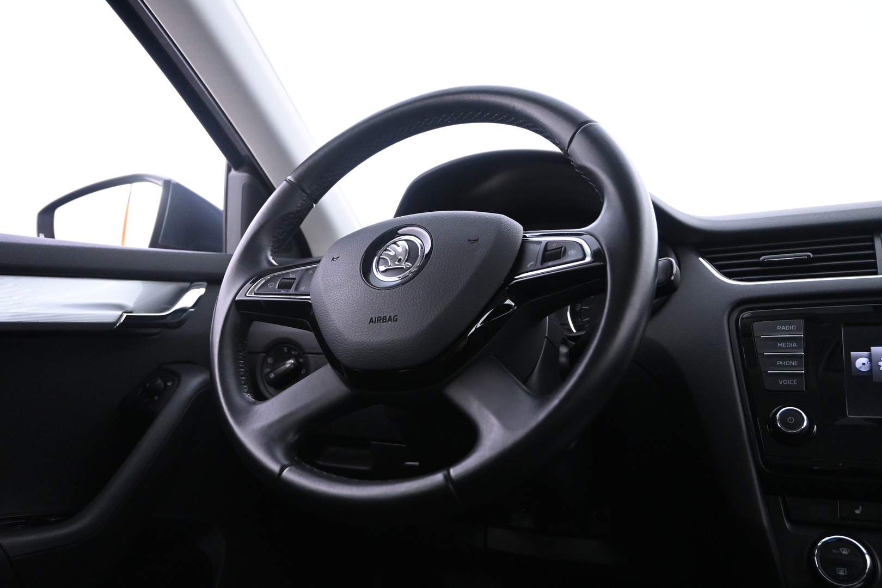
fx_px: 735
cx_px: 441
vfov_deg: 43.6
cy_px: 294
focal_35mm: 30
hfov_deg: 61.9
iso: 3200
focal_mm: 20
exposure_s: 1/25
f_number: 3.8
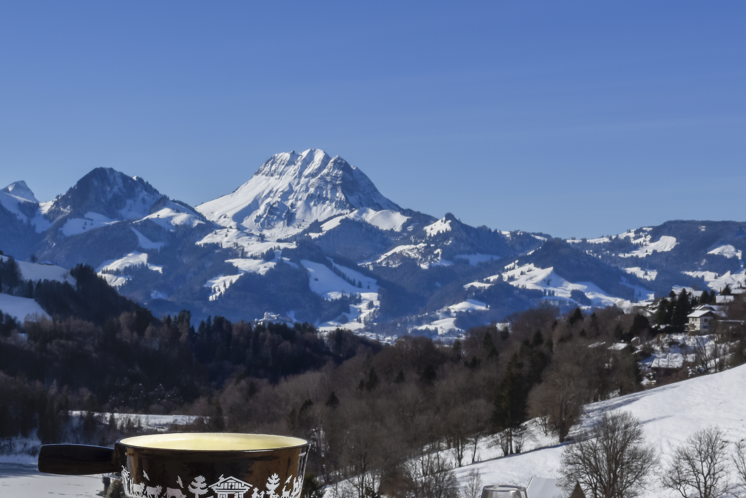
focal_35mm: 75
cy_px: 369
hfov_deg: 26.7
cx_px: 220
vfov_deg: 18.1
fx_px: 1555
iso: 200
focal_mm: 48
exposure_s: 1/160
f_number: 22
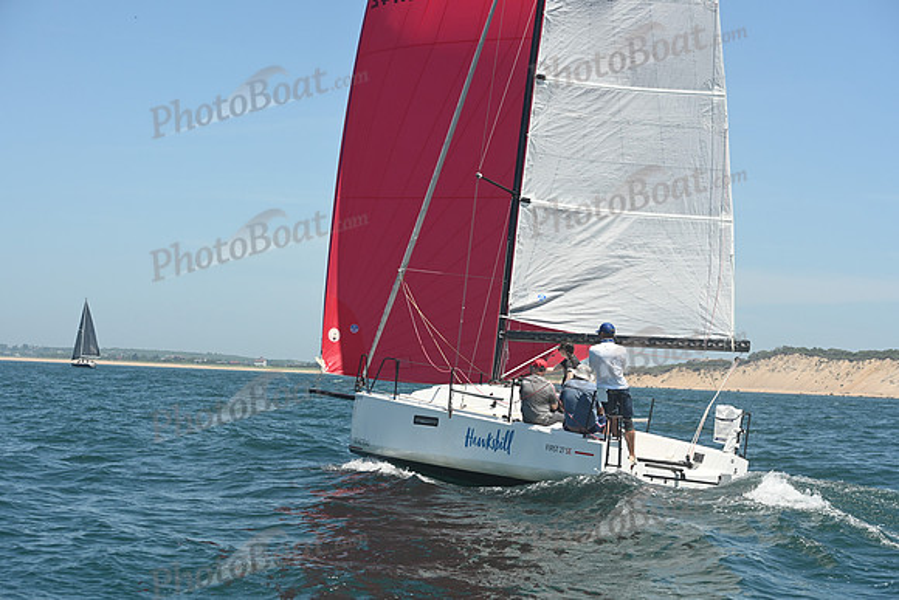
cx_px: 450
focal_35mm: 70
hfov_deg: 28.8
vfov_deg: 19.5
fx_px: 1748
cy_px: 300
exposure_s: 1/1000
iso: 320
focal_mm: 70
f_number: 7.1
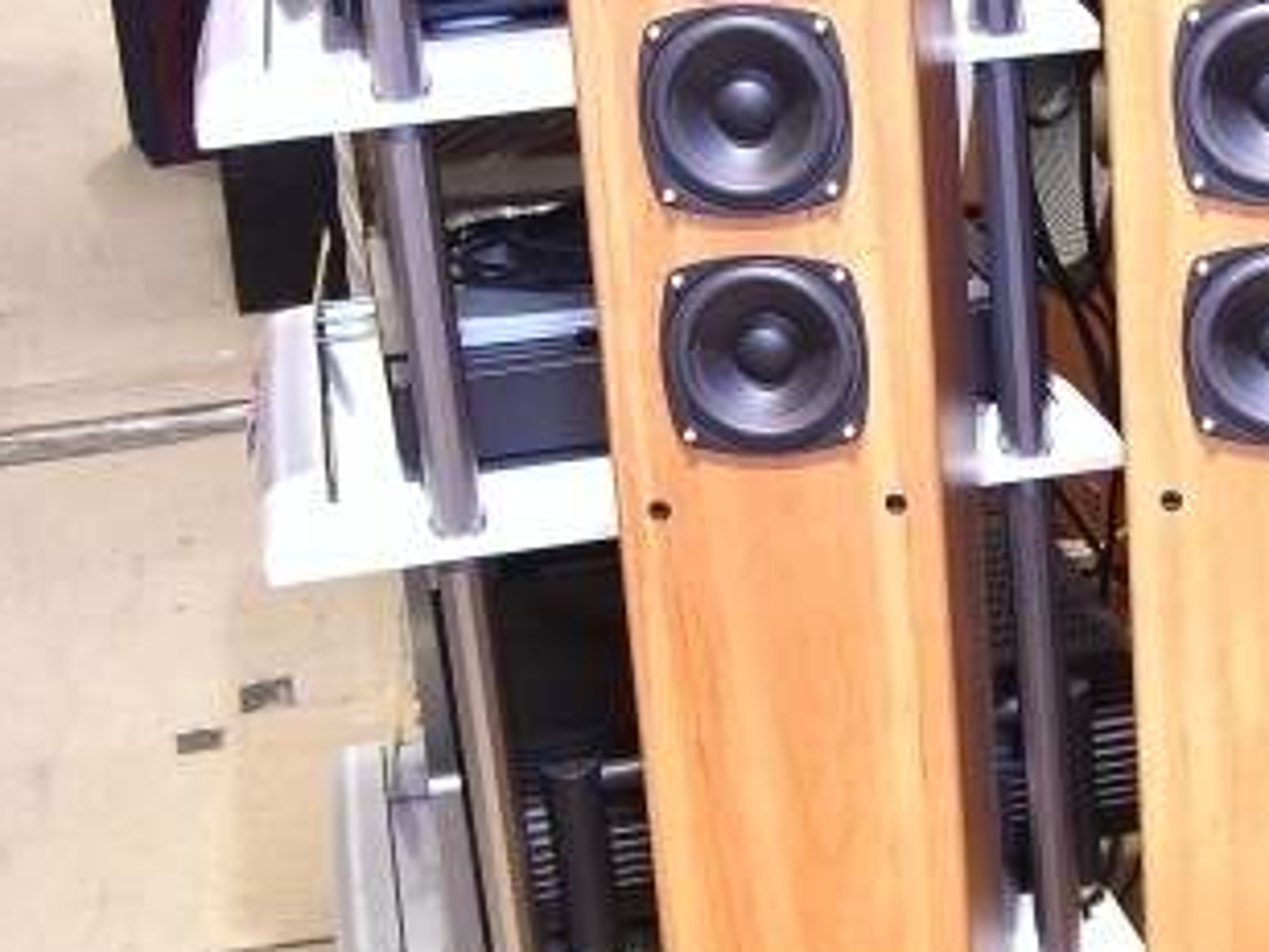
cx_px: 1100
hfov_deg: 24.1
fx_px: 2896
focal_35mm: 79
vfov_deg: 18.7
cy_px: 548
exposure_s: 1/10
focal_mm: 7.9
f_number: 2.8
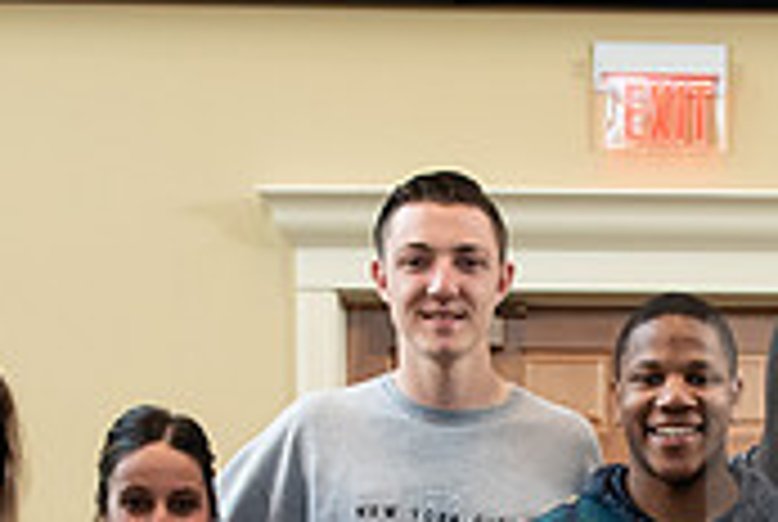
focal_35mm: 97
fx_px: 2100
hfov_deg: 20.8
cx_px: 571
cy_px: 862
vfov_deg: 13.1
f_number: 4.5
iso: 1600
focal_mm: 29
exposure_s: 1/200
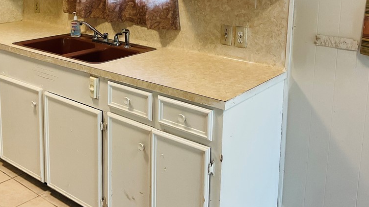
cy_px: 24
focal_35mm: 43
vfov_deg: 26.8
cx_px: 160
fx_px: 421
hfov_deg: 47.2
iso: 64
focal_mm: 3
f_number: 1.8
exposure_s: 1/60
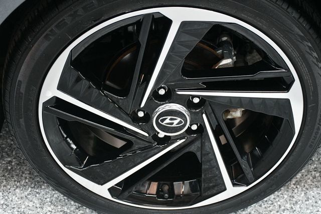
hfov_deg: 30.1
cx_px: 160
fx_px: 597
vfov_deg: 20.3
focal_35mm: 67
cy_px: 107
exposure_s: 1/60
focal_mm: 45
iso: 3600
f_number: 4.5
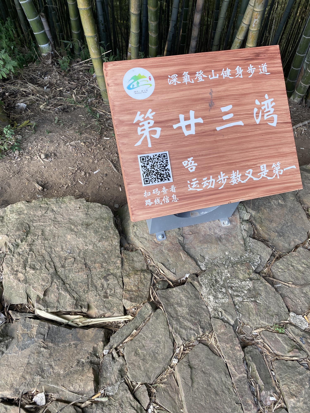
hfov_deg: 53.1
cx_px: 155
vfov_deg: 67.3
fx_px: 310
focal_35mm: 26
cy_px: 206
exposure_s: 1/121
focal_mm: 4.25
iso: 50
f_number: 1.8
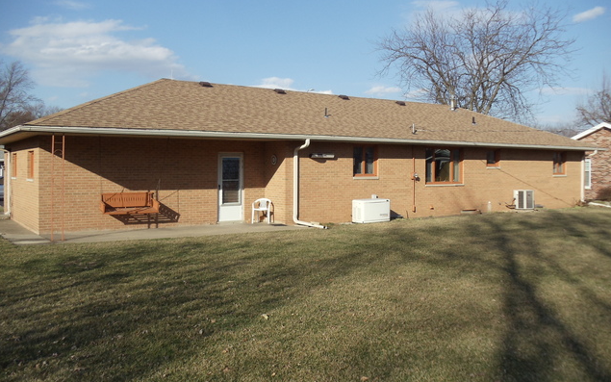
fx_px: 783
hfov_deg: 42.6
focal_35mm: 47
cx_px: 305
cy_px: 175
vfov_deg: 27.4
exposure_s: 1/320
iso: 100
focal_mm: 6
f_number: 7.1
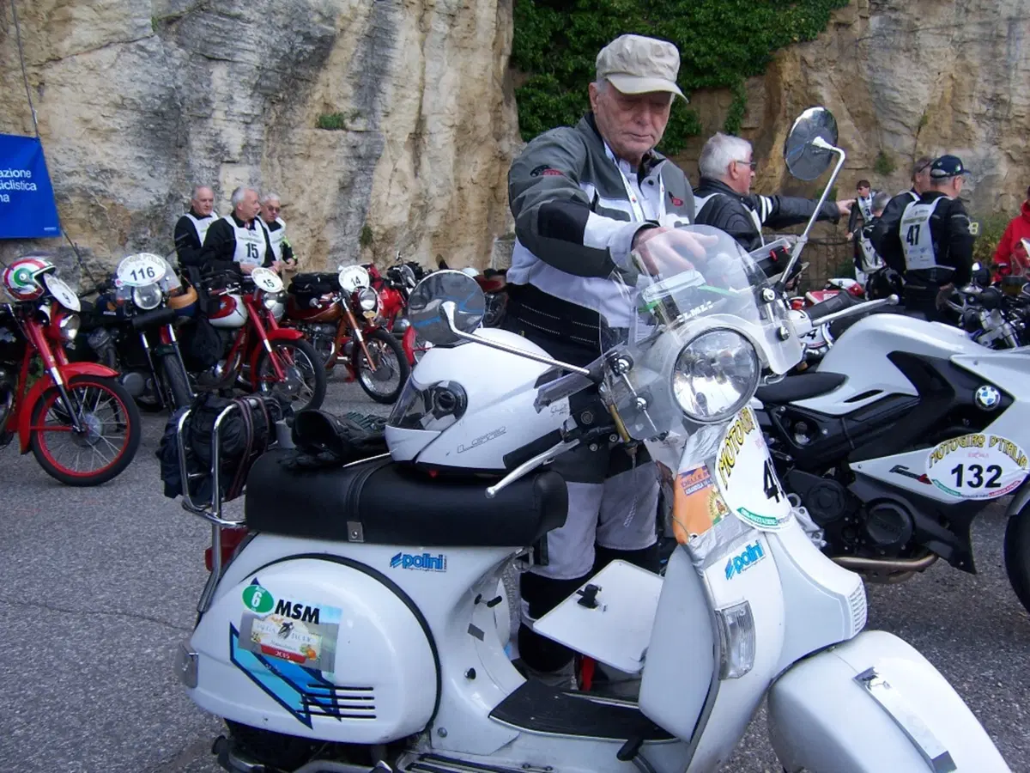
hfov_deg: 55.4
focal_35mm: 33
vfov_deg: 42.9
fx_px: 982
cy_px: 386
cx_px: 515
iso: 80
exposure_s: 1/90
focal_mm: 5.5
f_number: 3.4
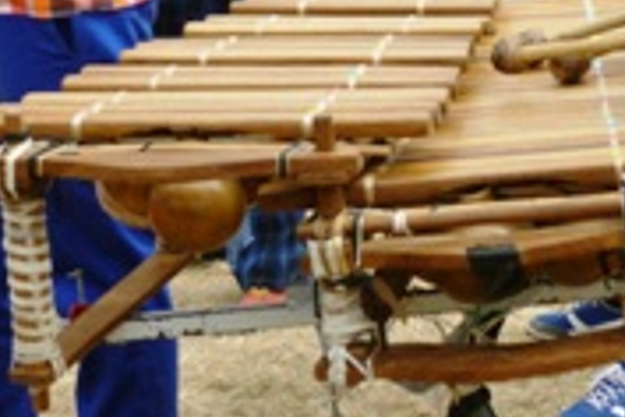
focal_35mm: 158
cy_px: -113
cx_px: 607
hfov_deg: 12.9
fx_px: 2743
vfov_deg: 8.6
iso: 100
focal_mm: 10.7
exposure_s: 1/500
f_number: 4.3
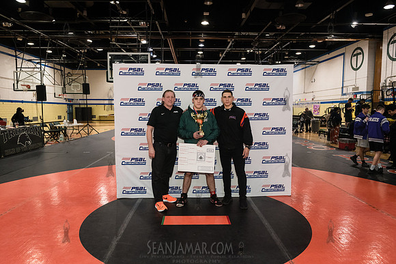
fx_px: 286
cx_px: 198
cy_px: 132
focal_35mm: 26
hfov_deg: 69.4
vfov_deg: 49.6
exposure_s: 1/160
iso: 4000
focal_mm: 26
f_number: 5
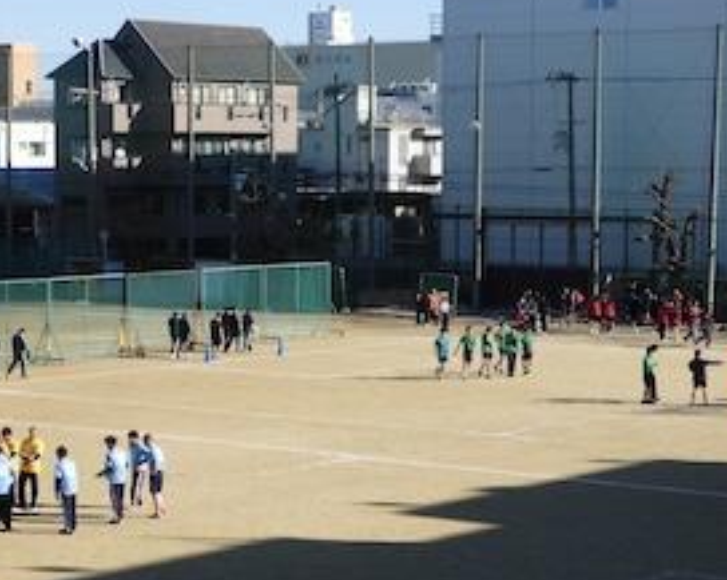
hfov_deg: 16.7
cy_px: 361
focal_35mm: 115
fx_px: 2472
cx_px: 225
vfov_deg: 13.4
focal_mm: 14.3
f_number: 4.5
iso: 100
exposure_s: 1/640
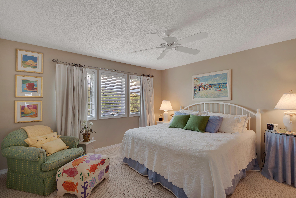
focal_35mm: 17
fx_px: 140
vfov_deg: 70.5
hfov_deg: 93.3
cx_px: 148
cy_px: 99
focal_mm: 17
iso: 200
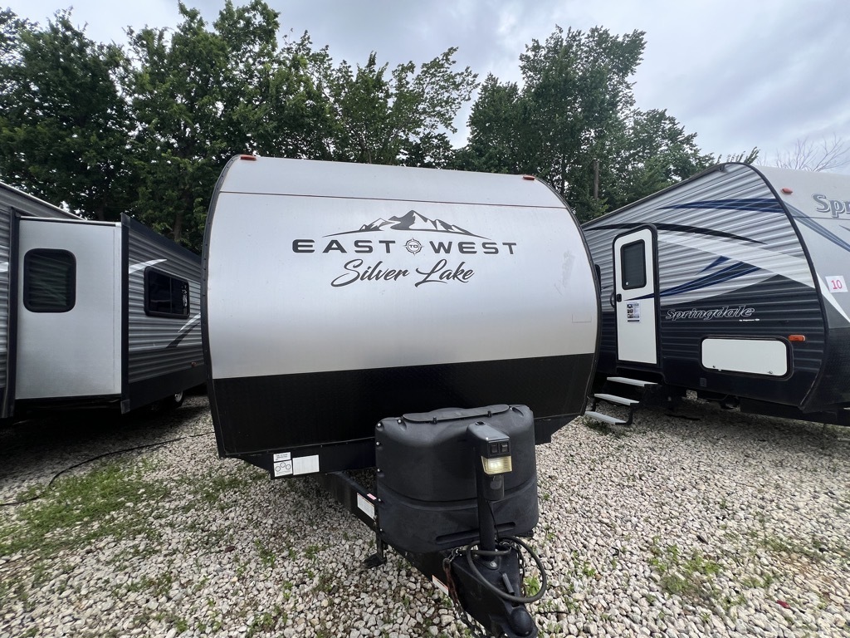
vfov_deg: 89.9
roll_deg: +1.6
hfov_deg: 106.2
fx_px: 319
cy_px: 319
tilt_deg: +0.7
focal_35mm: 13
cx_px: 425
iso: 32
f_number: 1.8
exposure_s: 1/1488
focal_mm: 1.57
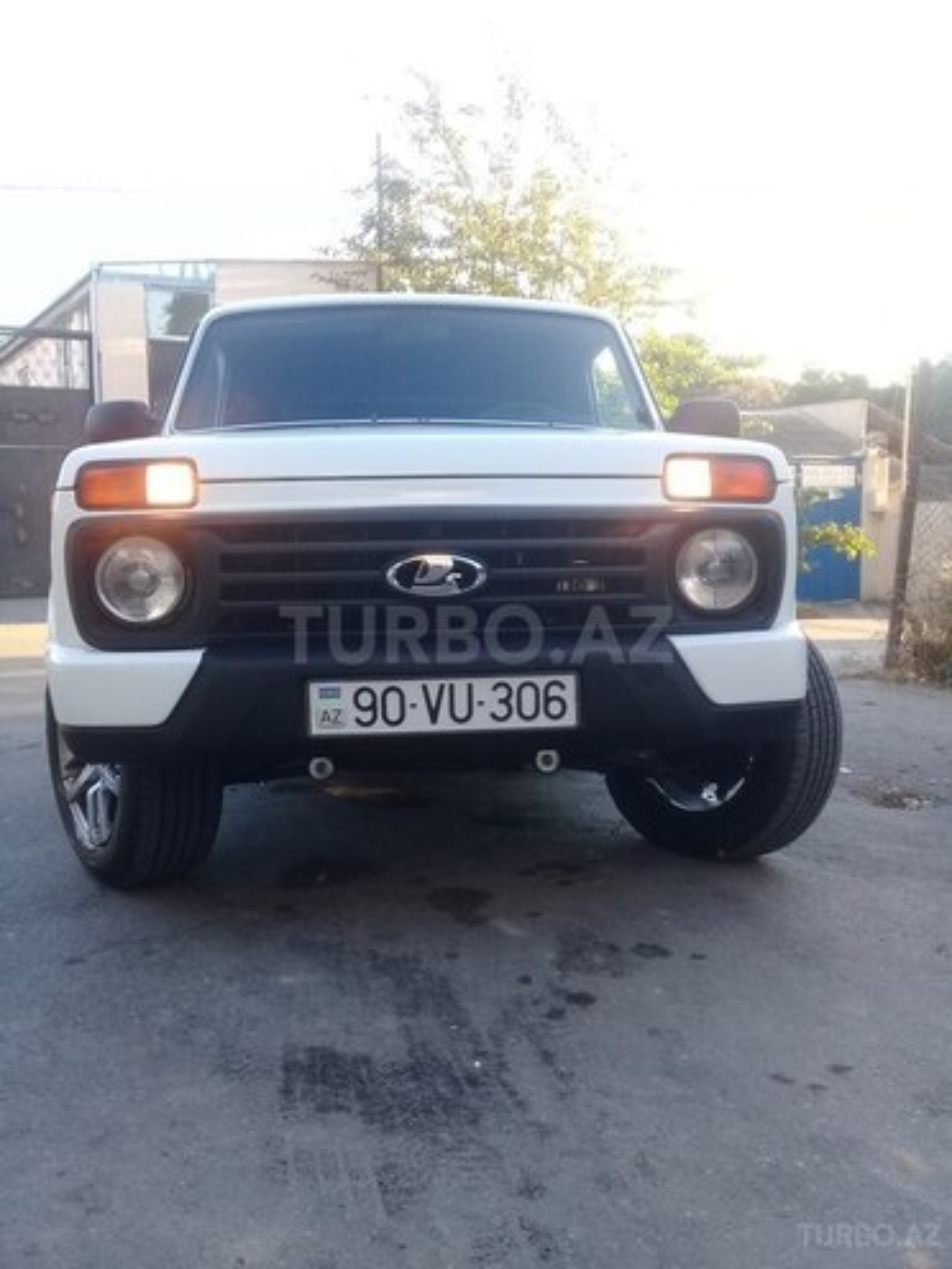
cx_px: 476
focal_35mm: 31
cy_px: 634
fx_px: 1137
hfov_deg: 45.4
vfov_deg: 58.4
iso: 64
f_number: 2.2
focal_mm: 3.3
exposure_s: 1/100
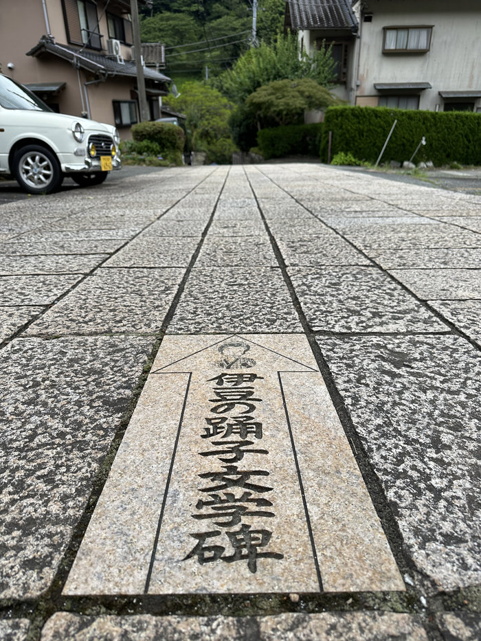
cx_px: 240
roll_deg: +0.0
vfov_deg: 71.6
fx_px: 445
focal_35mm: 24
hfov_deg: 56.8
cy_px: 320
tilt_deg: -25.1
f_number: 1.78
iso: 80
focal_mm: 6.86
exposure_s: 1/2882
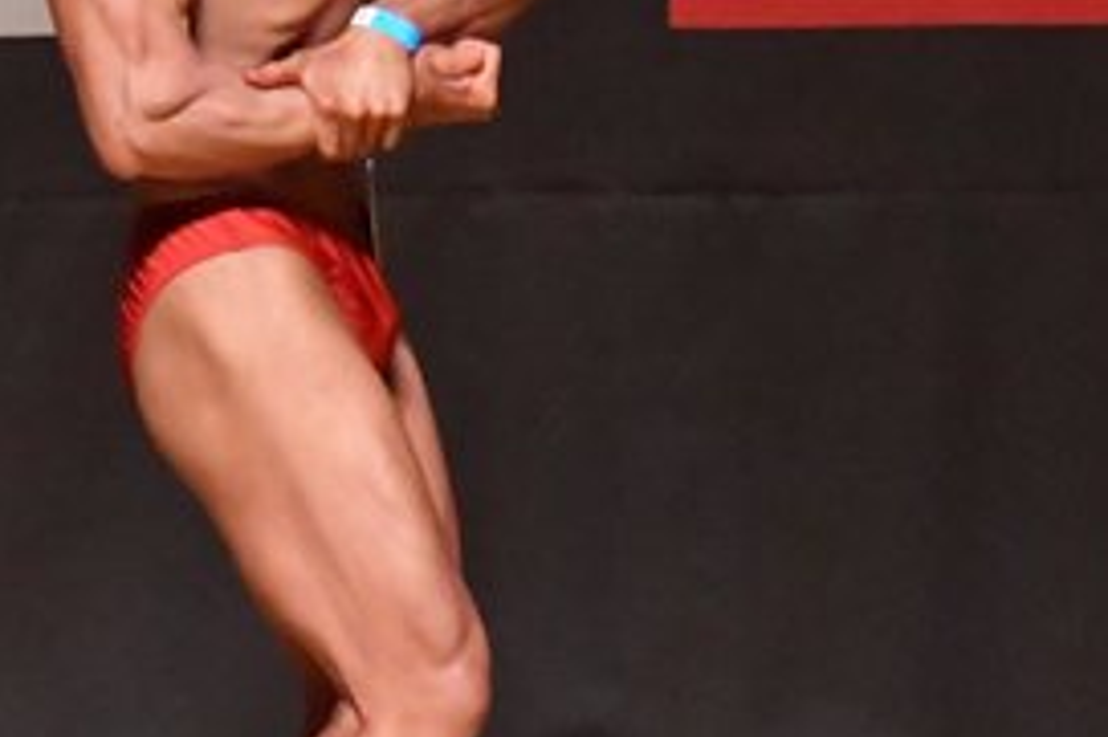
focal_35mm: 811
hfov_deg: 2.5
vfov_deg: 1.7
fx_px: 24945
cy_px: 330
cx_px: -136
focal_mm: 190
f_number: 5.6
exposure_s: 1/400
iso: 12800
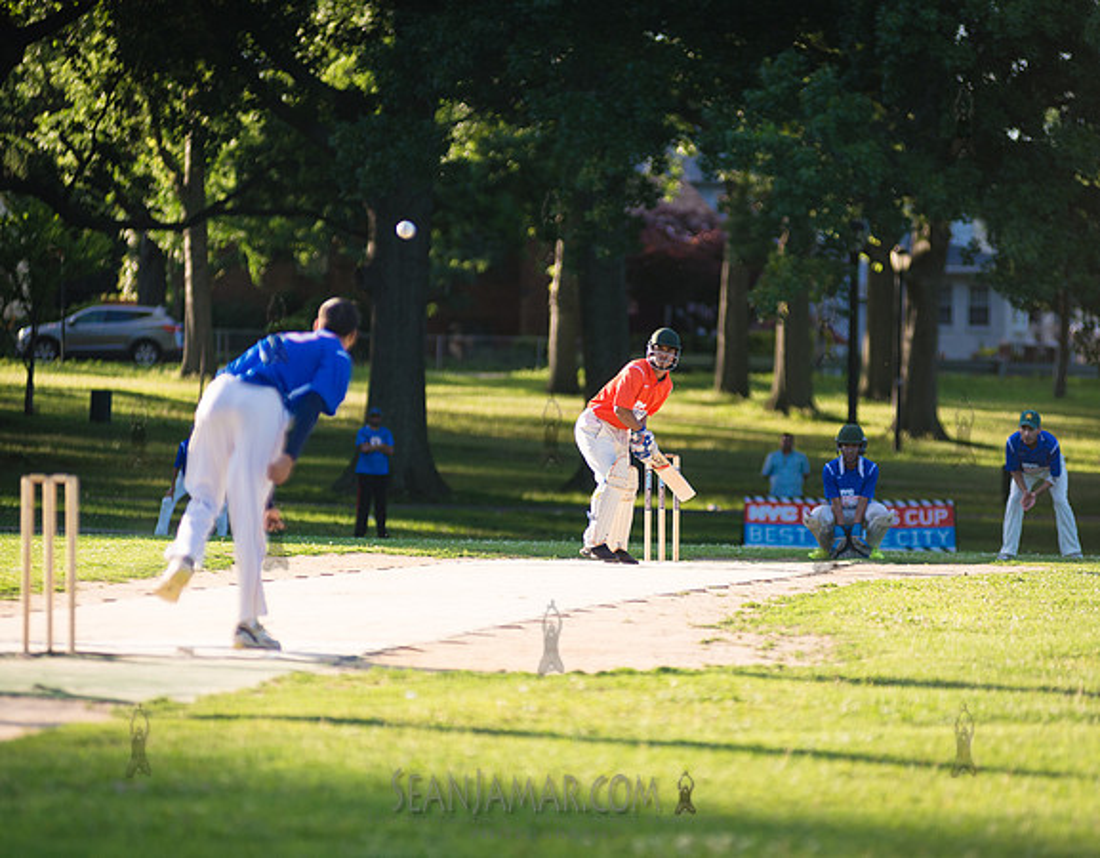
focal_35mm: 246
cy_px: 447
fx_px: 7933
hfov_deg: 7.9
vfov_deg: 6.2
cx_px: 605
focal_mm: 200
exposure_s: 1/2000
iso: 400
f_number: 2.8
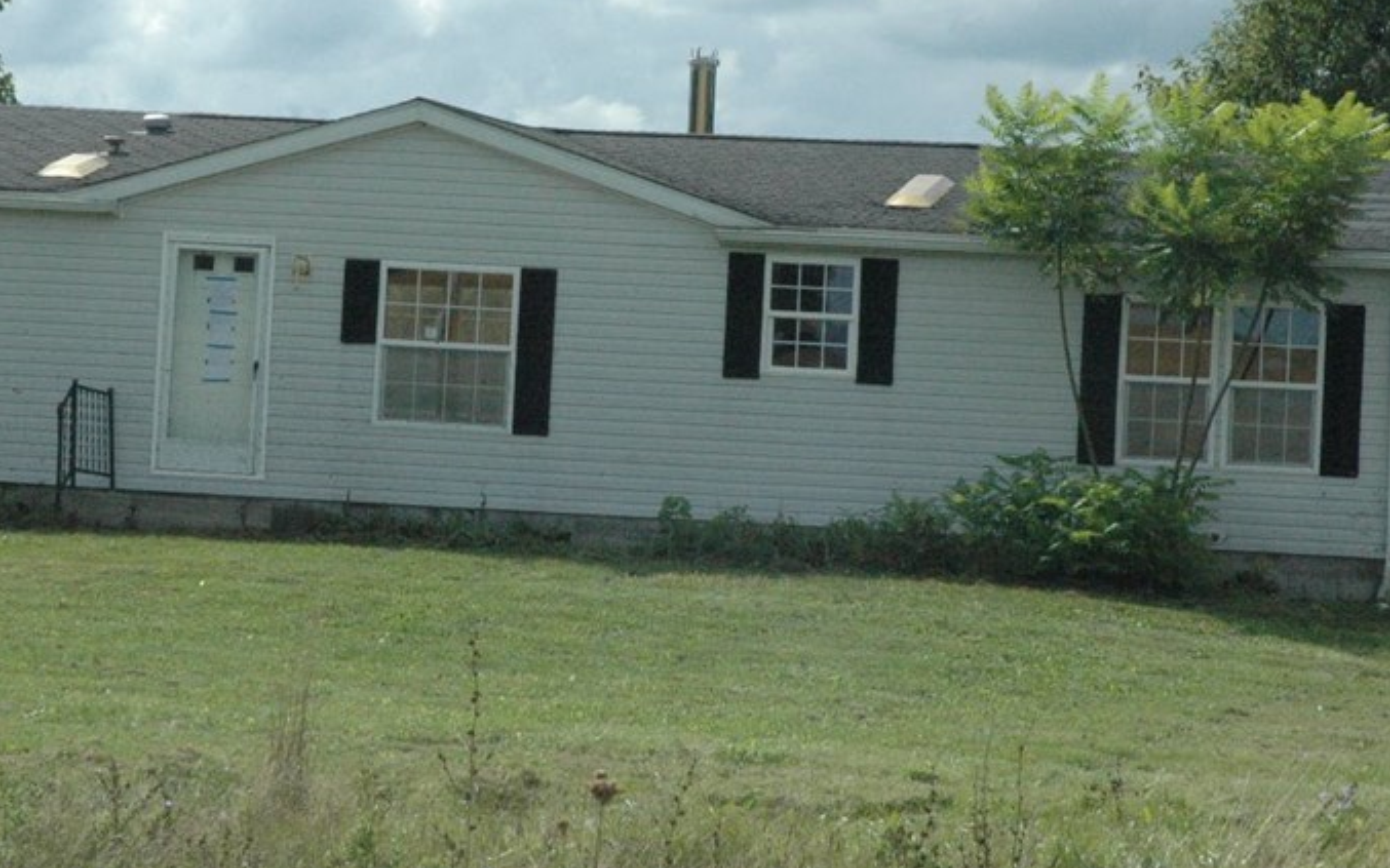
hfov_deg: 14.2
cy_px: 228
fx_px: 5568
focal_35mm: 147
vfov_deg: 8.9
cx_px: 767
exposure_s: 1/1250
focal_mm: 60
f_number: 18
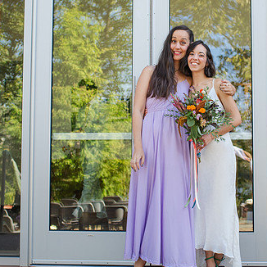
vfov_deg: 23.9
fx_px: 628
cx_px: 179
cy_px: 102
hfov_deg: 23.9
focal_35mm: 72
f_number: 3.2
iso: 320
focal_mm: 35
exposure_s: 1/400
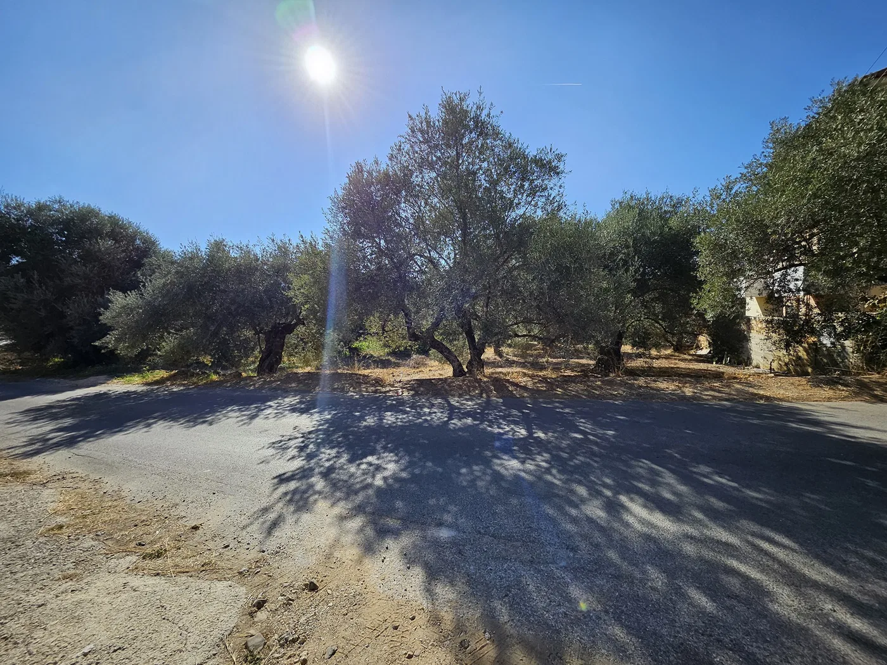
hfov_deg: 106.2
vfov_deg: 89.9
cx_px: 444
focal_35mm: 13
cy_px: 332
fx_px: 333
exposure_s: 1/1361
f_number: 2.2
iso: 32
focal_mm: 1.74
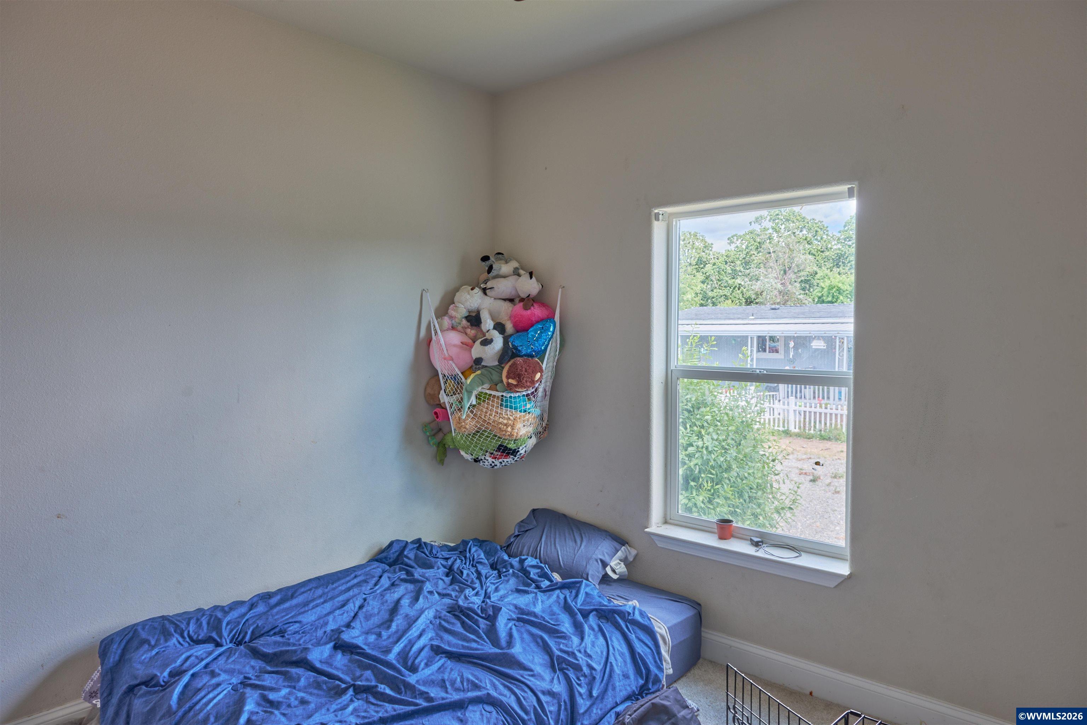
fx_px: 725
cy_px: 362
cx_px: 544
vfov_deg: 53.1
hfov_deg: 73.7
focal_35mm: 24
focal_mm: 16
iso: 400
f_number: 7.1
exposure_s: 1/17
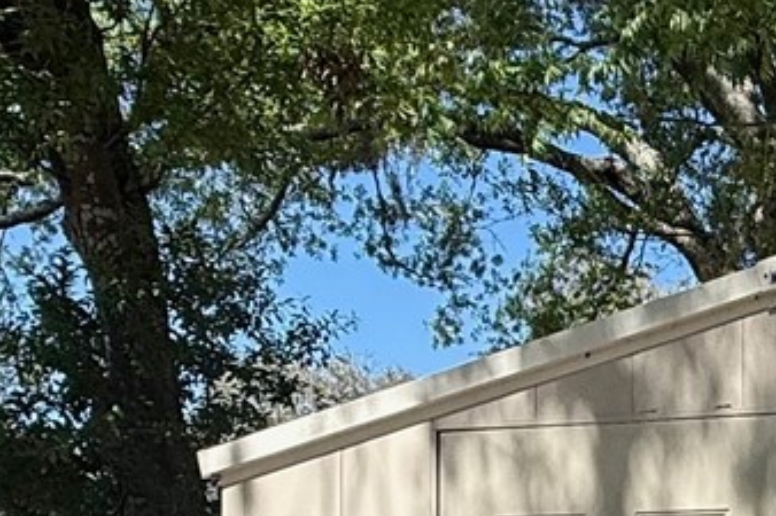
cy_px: 605
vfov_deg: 18.7
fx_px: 1487
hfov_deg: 26.7
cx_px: 870
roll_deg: +0.3
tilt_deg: +1.7
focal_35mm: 69
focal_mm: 2.22
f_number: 2.2
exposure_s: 1/1339
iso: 50
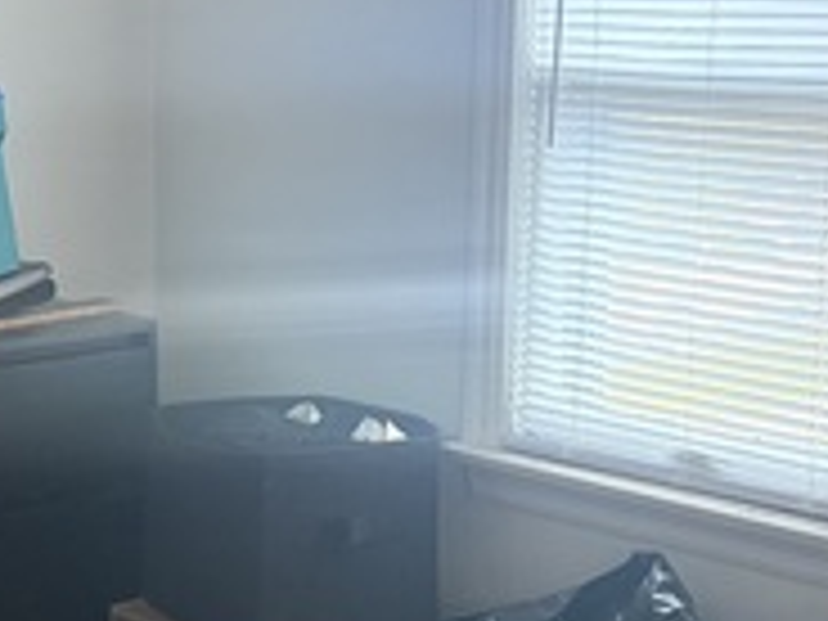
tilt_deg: -10.2
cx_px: 65
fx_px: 2248
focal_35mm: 94
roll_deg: +0.6
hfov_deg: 20.4
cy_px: 346
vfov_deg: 15.7
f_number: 1.6
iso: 250
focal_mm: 5.96
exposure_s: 1/60
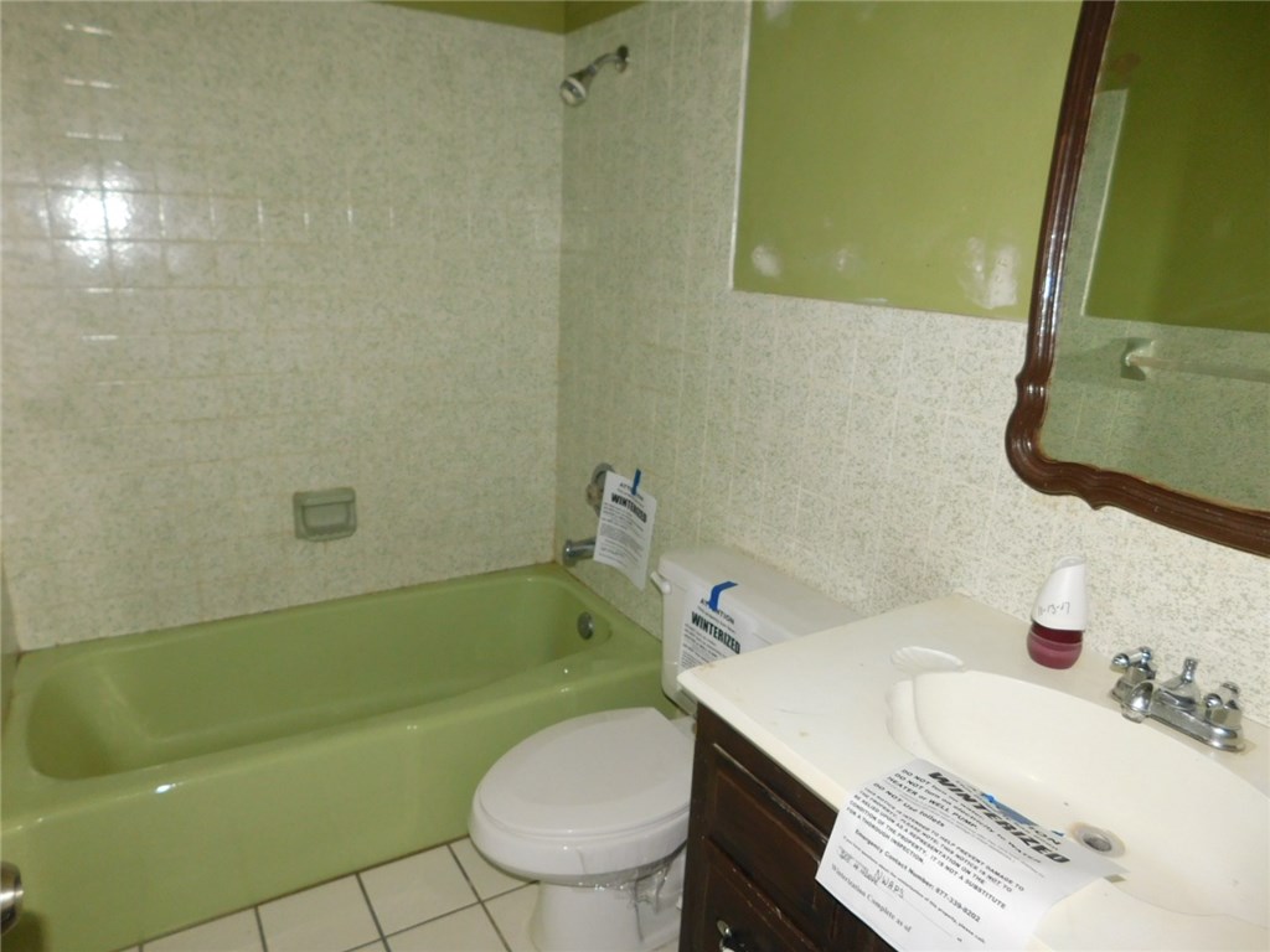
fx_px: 844
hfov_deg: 73.9
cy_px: 476
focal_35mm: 23
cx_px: 635
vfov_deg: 58.9
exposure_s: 1/30
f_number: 3
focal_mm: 4
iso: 200
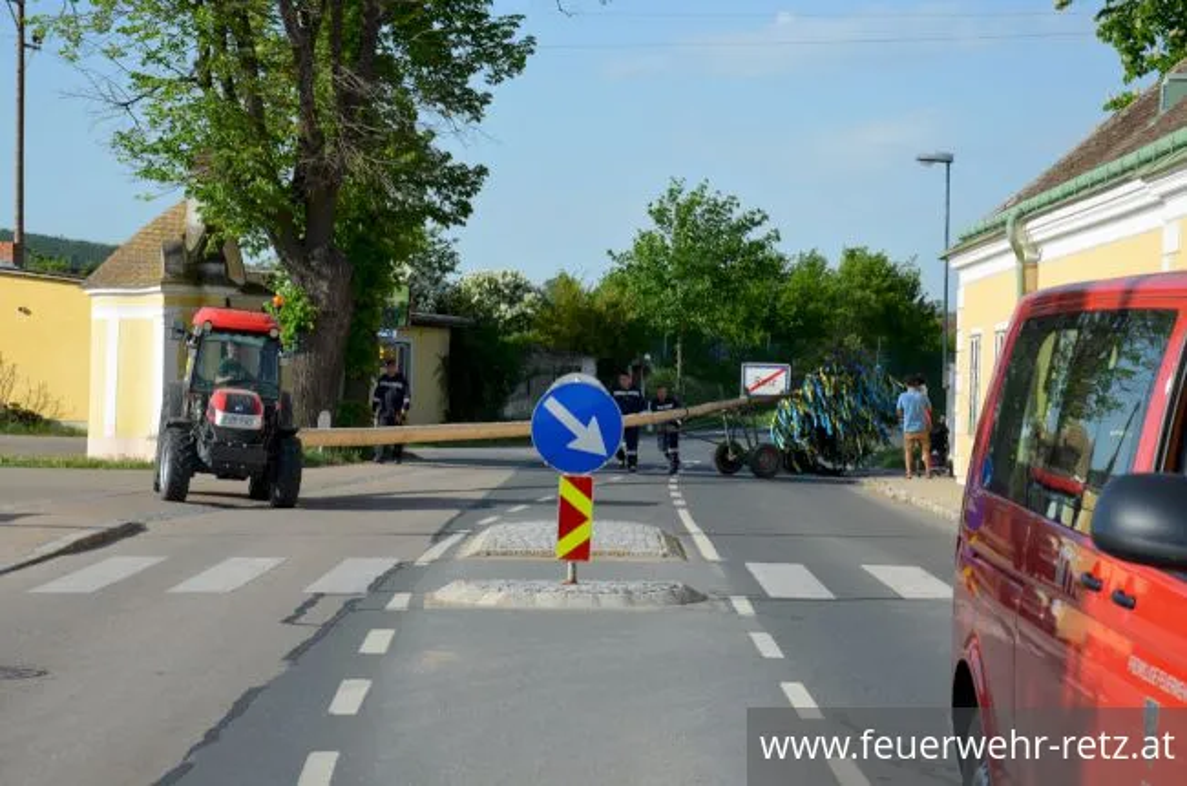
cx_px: 594
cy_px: 393
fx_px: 3059
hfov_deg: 22.0
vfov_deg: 14.6
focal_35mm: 93
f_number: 8
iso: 100
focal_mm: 62
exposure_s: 1/250
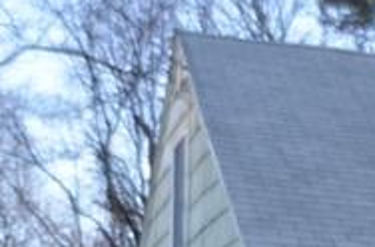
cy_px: 399
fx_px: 1526
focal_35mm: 147
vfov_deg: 9.0
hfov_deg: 13.6
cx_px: 463
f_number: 3.5
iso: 400
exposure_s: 1/100
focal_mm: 18
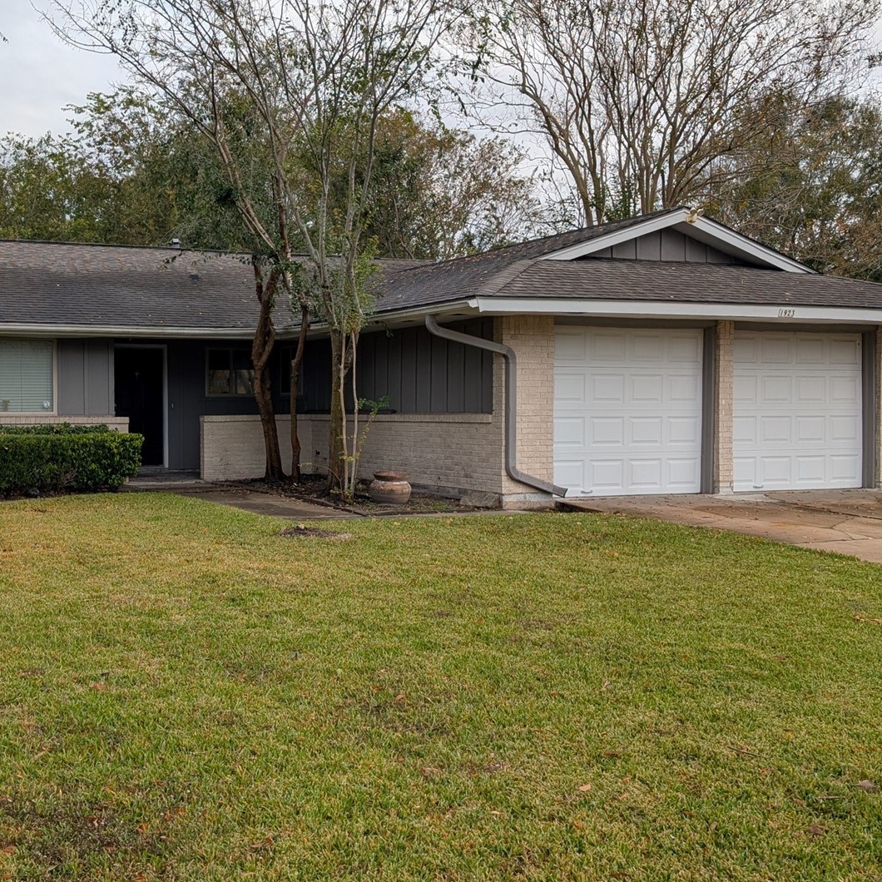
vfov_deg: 40.9
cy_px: 446
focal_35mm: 41
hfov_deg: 40.1
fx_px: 1182
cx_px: 248
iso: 21
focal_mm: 6.9
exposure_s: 1/746
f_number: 1.68
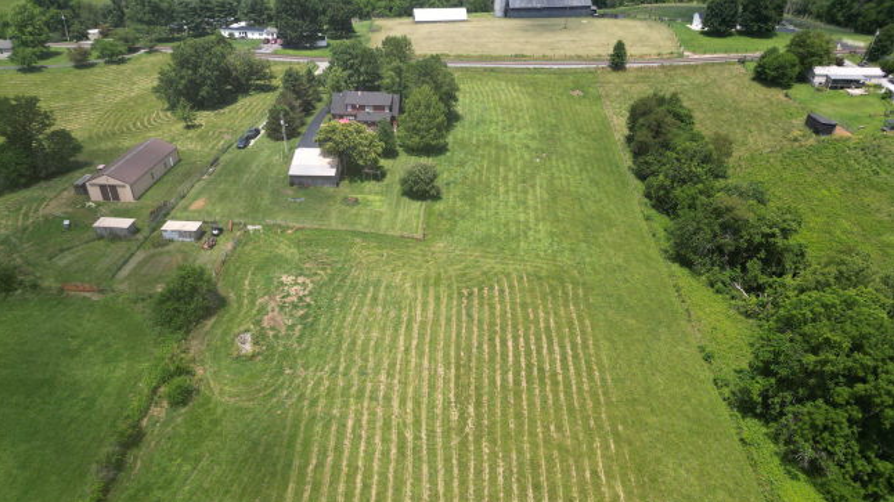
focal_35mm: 27
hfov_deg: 69.9
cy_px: 322
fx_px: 640
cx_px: 434
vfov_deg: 42.4
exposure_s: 1/2000
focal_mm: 6.72
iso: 100
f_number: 1.7
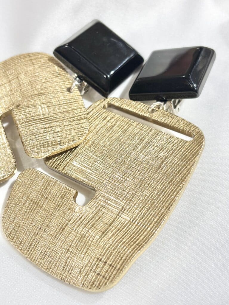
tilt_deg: -48.5
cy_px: 152
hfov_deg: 28.0
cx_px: 114
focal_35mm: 52
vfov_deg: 36.8
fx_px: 459
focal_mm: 5.96
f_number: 1.6
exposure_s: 1/100
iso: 32
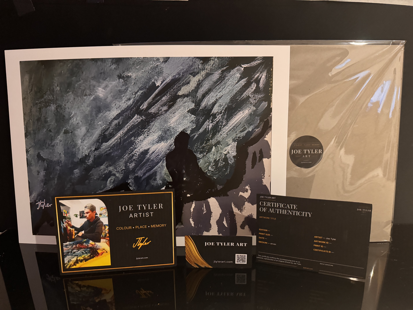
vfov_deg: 56.8
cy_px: 155
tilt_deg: -11.1
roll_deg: +0.3
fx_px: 286
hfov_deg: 71.6
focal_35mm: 24
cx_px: 206
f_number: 1.78
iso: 1000
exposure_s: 1/33
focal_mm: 6.76
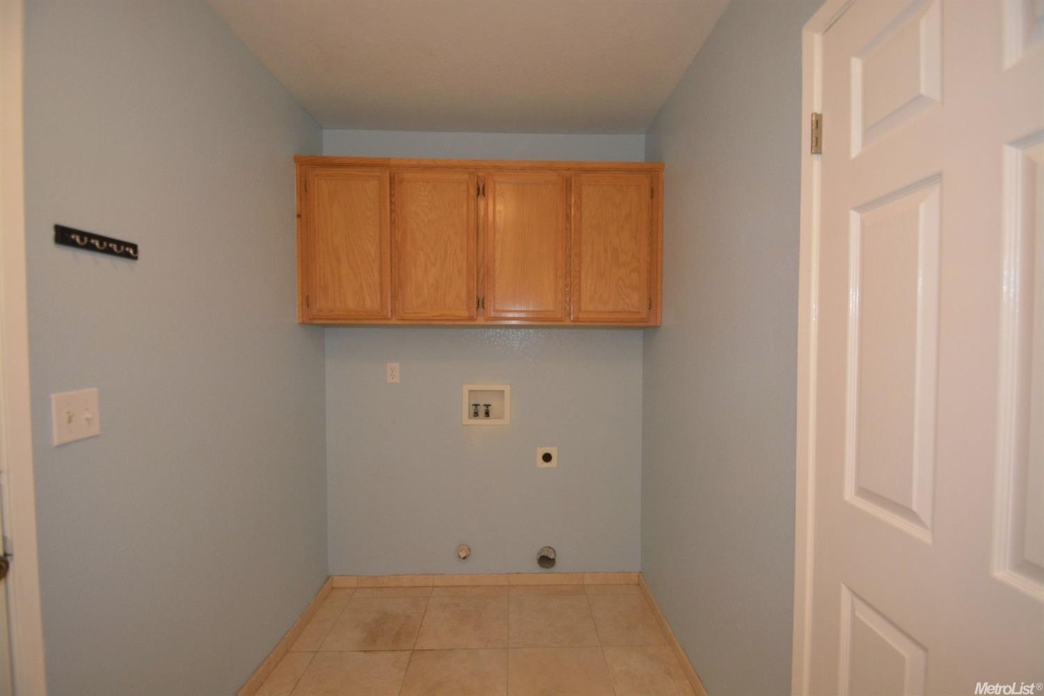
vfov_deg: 77.3
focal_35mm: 15
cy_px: 348
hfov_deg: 100.4
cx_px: 522
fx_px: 435
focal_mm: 10
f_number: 4
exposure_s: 1/60
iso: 1600
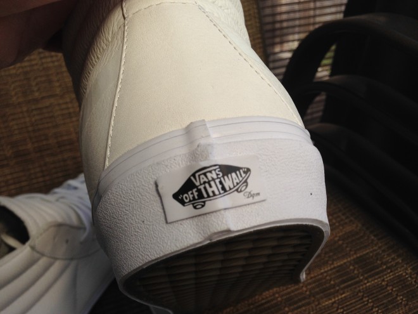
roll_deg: +5.1
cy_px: 157
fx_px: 398
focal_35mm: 33
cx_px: 209
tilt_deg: -33.4
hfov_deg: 55.4
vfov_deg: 42.9
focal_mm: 4.12
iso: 50
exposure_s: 1/1004
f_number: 2.4
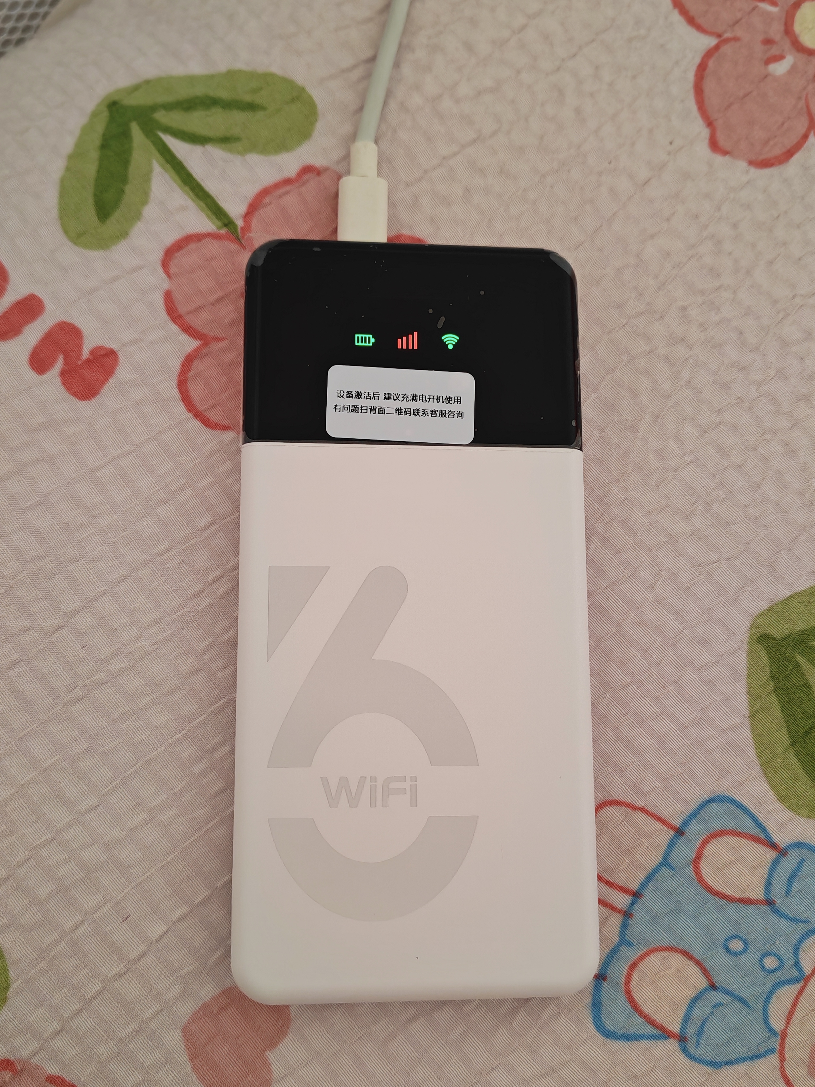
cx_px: 408
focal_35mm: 35
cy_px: 544
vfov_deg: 52.6
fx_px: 1099
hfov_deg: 40.7
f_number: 1.9
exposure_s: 1/20
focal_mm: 6.12
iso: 4000
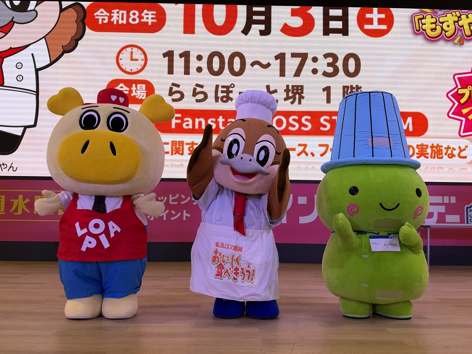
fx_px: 450
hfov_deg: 55.4
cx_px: 236
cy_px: 177
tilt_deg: +5.4
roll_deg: -1.0
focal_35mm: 33
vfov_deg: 42.9
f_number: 1.8
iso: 50
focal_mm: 6.93
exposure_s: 1/181
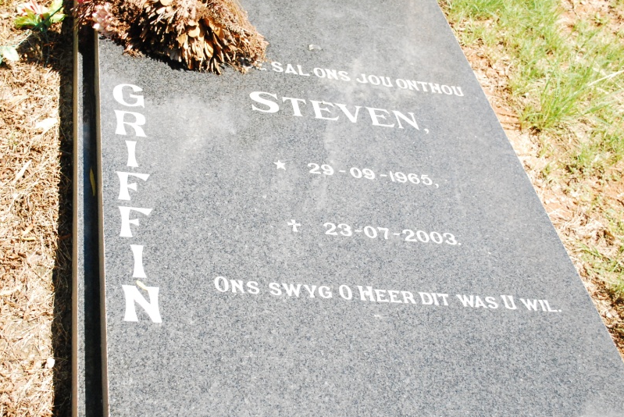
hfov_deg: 39.5
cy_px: 208
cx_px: 271
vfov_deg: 27.0
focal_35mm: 50
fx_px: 867
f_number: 4.5
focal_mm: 26
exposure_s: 1/4000
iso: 1600
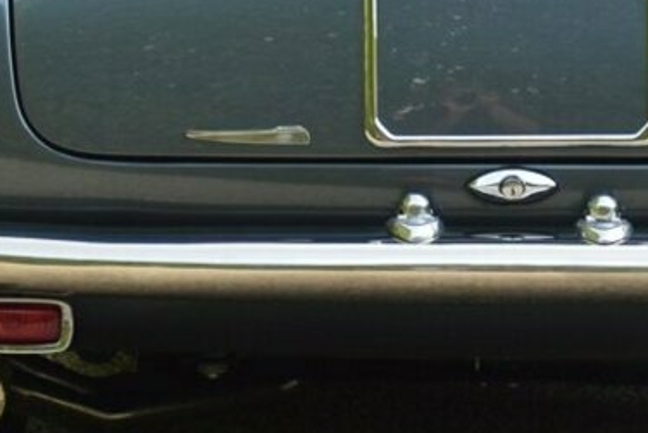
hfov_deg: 11.3
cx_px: 484
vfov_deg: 7.5
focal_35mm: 182
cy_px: -26
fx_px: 3277
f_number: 4.2
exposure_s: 1/125
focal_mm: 38
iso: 280
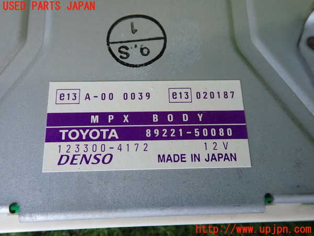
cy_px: 118
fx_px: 272
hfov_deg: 60.0
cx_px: 157
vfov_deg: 46.8
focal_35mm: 30
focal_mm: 5.4
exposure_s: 1/125
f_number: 2.3
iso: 200
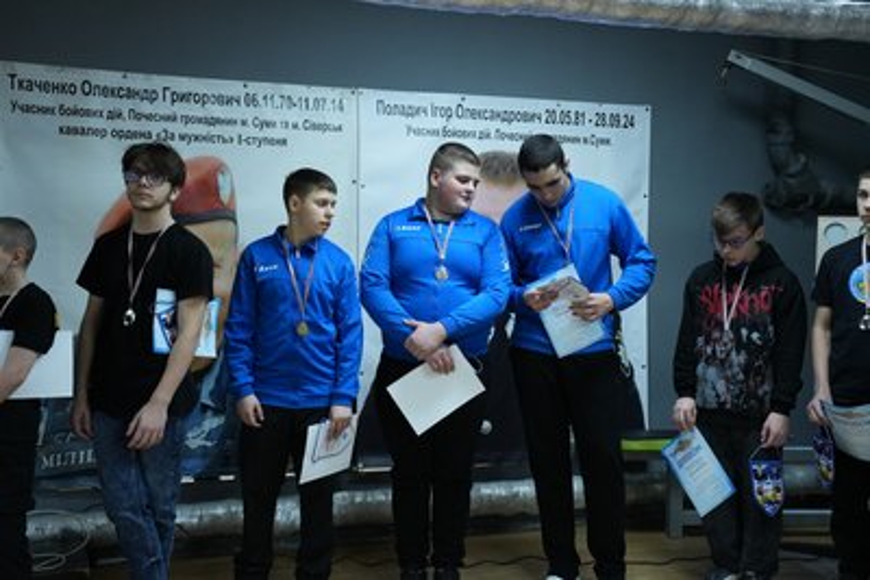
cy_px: 290
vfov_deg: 31.9
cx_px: 435
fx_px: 1015
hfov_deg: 46.4
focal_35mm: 42
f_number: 2.8
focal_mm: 42
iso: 5000
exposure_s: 1/400
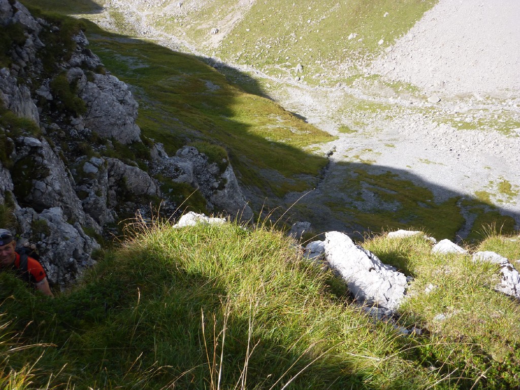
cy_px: 195
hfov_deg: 44.8
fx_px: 631
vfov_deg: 34.3
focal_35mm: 42
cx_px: 260
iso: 80
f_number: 4
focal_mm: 6.9
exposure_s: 1/320
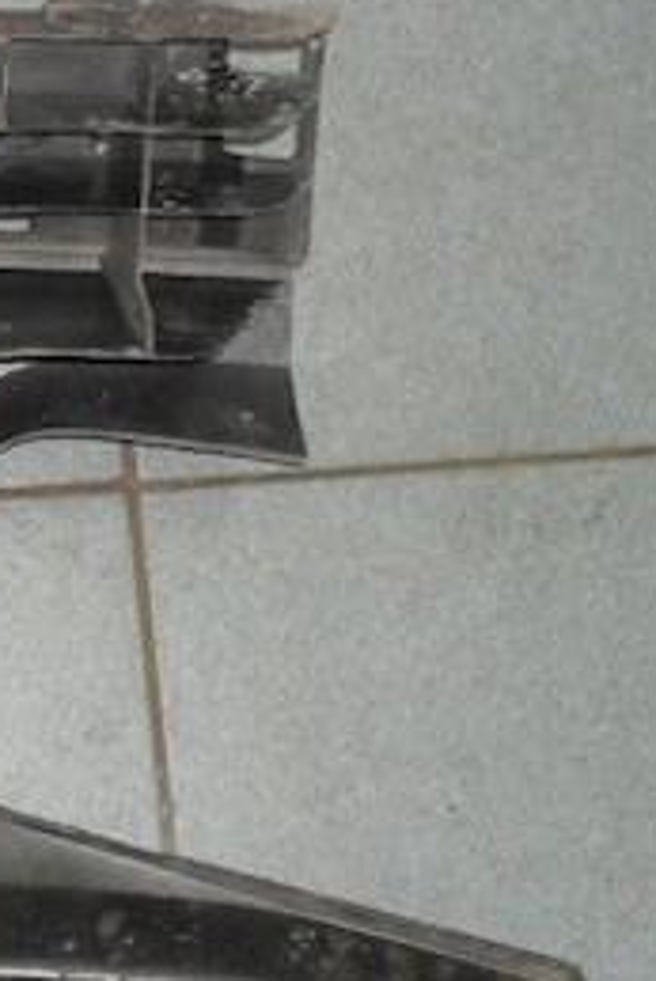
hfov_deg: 13.8
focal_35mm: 90
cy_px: 580
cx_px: -474
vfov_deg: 22.6
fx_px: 2457
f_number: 3.2
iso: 200
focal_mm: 6.3
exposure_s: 1/45
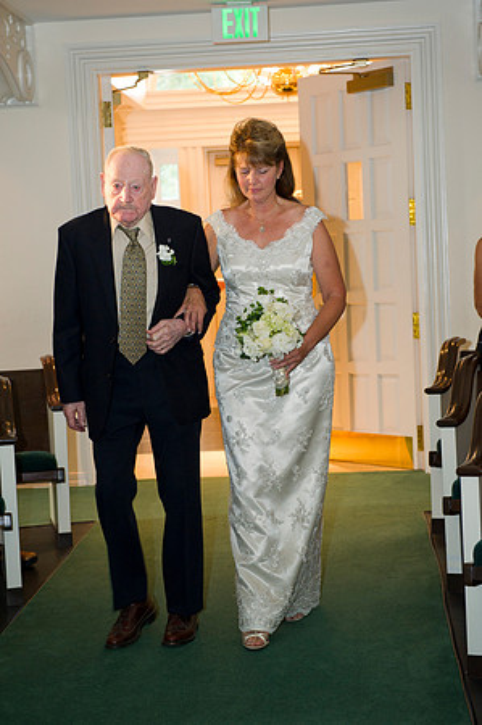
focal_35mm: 70
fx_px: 1409
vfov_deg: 28.9
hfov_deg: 19.4
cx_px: 241
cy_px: 362
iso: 1600
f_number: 4
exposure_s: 1/50
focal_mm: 70
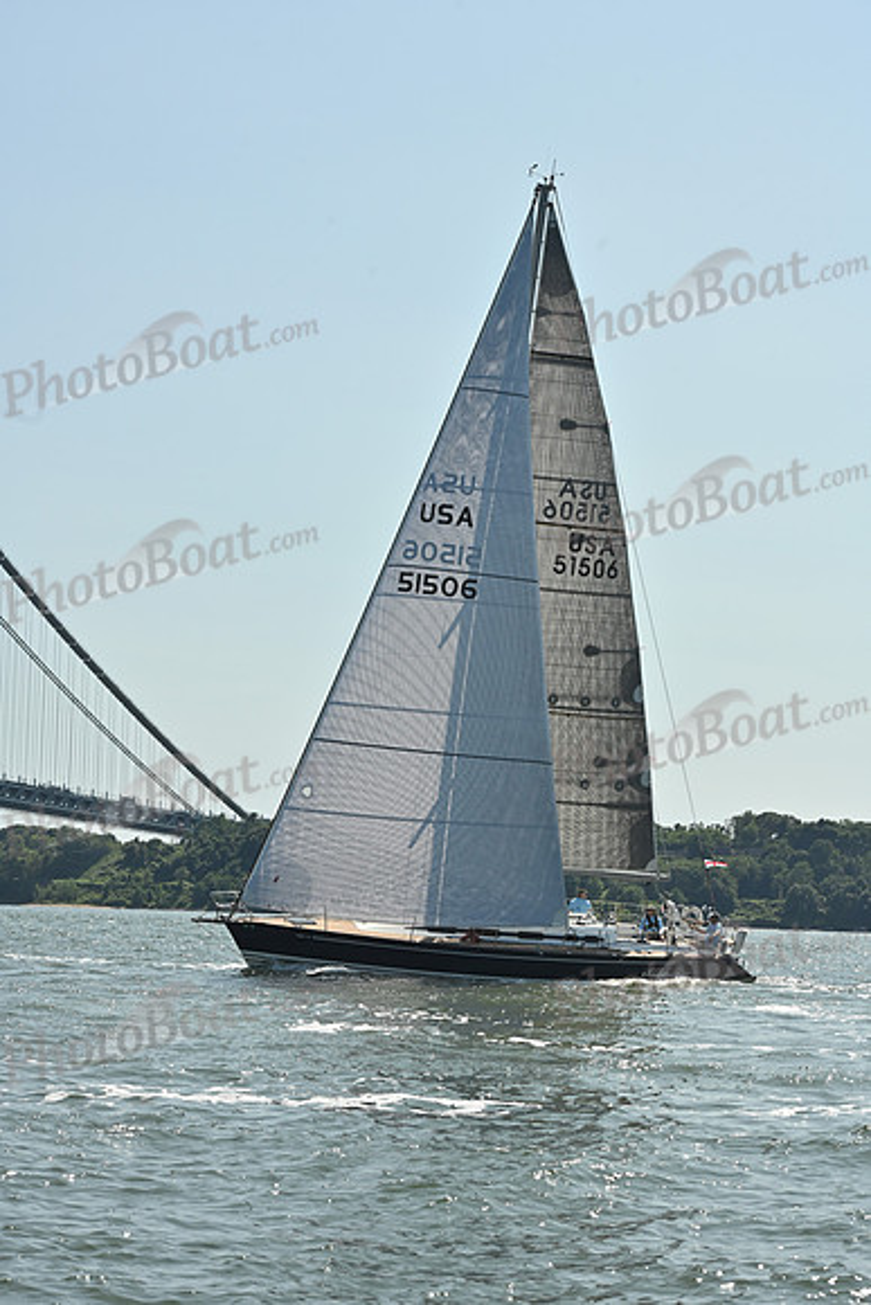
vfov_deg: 22.6
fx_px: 3264
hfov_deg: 15.2
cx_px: 436
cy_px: 652
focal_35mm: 90
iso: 320
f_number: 10
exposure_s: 1/1000
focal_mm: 90
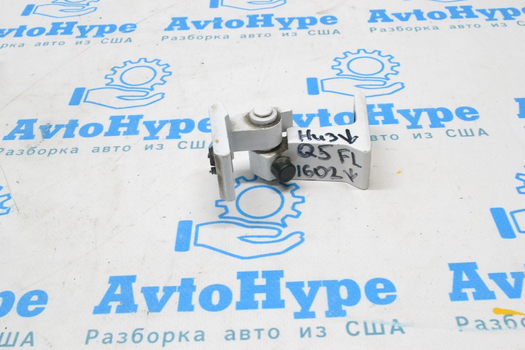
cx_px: 262
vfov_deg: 31.9
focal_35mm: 42
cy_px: 175
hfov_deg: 46.4
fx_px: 613
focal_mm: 28
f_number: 13
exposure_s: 1/100
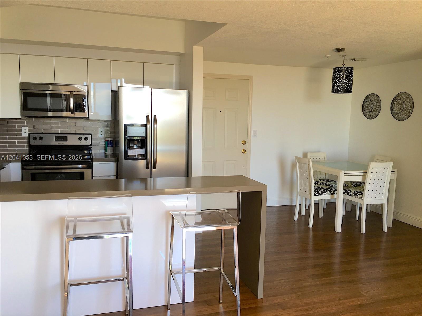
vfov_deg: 48.2
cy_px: 158
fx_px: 354
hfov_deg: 61.7
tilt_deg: -5.8
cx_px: 211
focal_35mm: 29
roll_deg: -0.9
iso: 25
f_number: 2.2
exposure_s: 1/41
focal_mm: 4.15
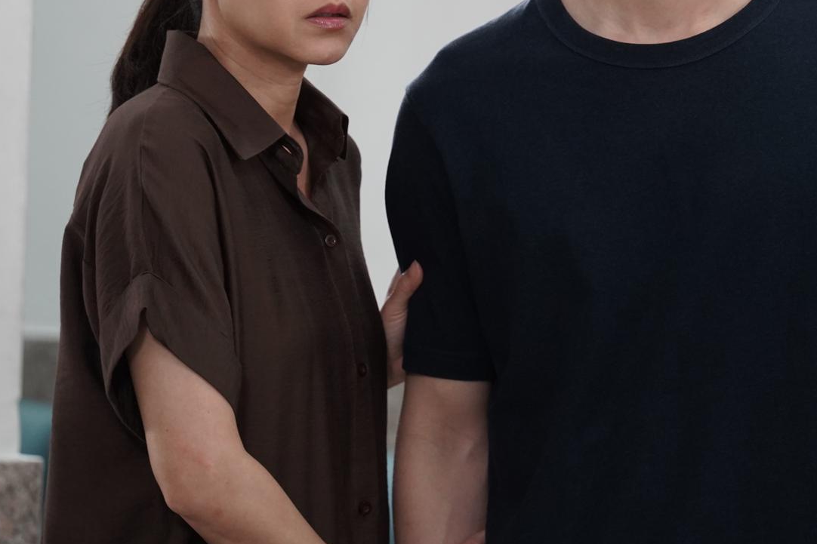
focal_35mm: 331
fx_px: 7510
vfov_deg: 4.1
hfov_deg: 6.2
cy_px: 49
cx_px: 671
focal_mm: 179
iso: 2000
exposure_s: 1/160
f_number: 5.6
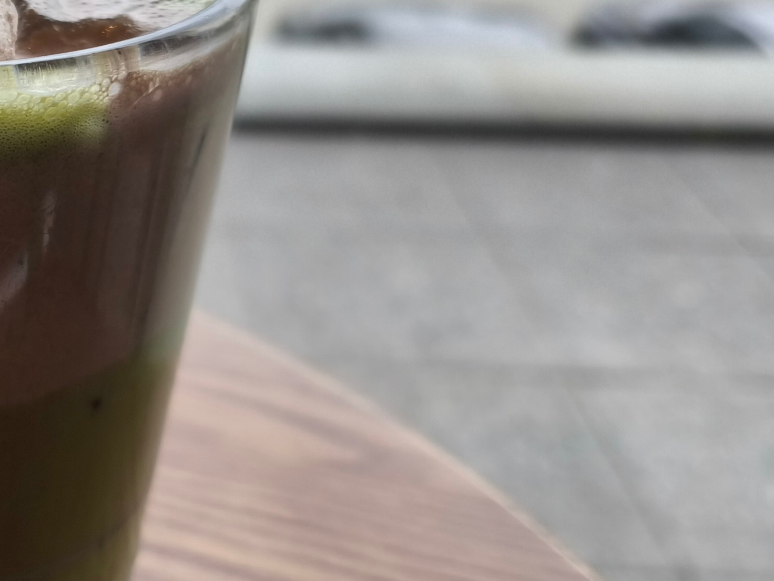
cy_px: 147
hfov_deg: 27.0
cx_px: -137
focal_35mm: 64
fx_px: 1431
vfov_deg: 22.7
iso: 80
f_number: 1.7
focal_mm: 5.35
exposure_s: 1/489
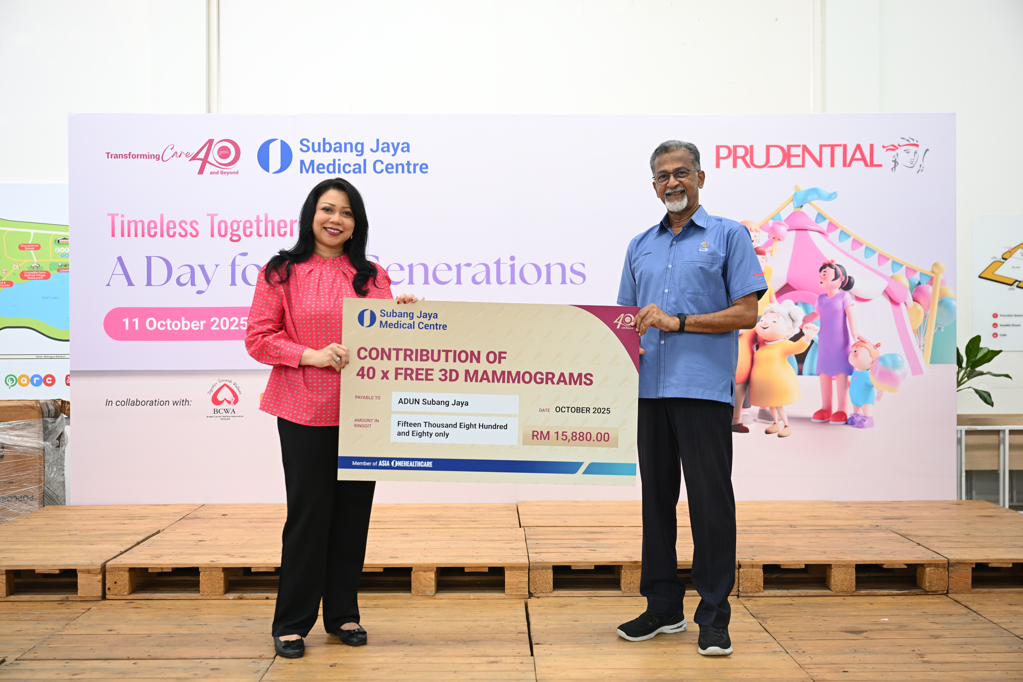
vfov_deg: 37.9
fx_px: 995
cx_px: 512
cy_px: 341
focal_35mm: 35
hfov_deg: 54.4
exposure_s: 1/125
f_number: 3.5
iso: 200
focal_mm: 35
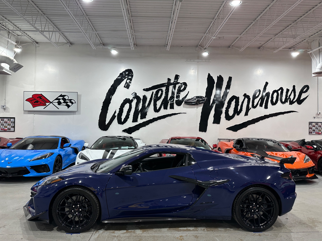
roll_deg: -1.7
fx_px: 223
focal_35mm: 24
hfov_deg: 71.6
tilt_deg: +0.4
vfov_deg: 56.8
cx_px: 161
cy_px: 120
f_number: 1.78
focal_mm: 6.86
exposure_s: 1/120
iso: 80
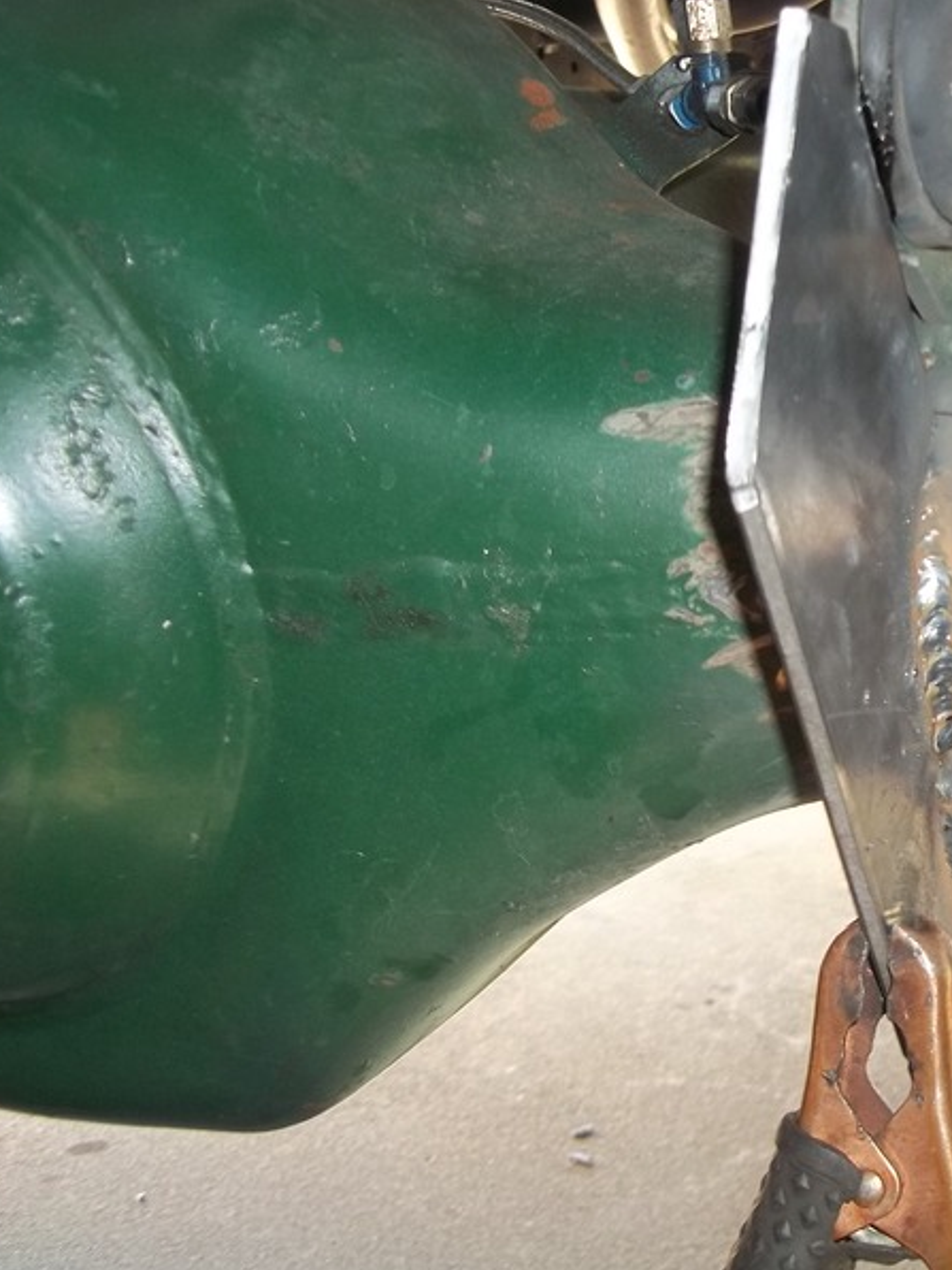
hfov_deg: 24.7
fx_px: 2017
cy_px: 626
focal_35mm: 55
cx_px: 1058
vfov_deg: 34.9
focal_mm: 5.7
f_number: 2.9
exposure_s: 1/60
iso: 80
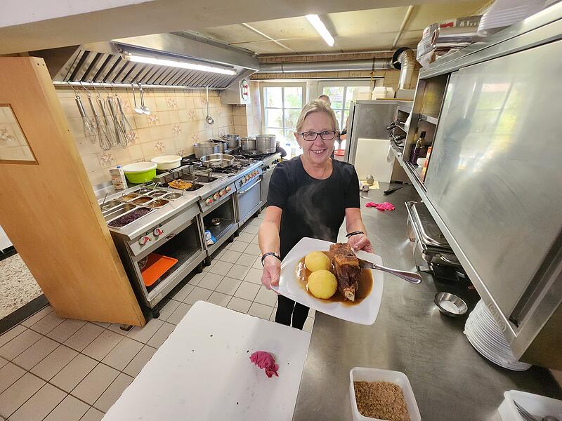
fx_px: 211
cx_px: 281
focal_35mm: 13
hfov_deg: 106.2
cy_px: 210
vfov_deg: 89.9
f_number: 2.2
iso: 640
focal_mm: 1.7
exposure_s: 1/33
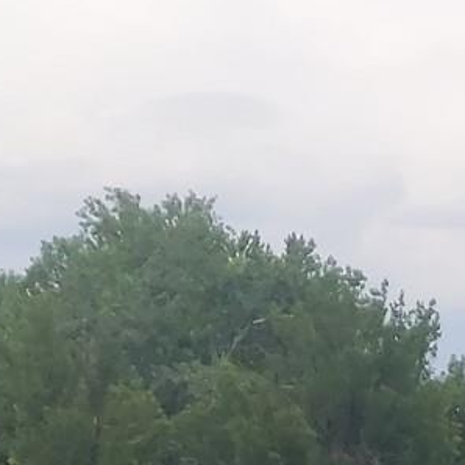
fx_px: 1733
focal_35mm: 114
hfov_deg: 13.7
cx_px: 827
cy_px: 679
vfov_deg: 14.4
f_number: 1.8
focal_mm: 5.23
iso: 50
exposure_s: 1/1881
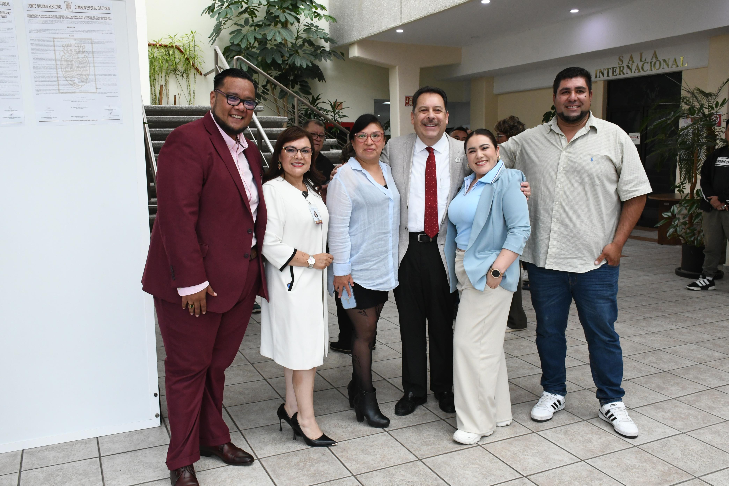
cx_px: 364
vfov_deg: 40.0
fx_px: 668
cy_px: 243
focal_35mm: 33
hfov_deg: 57.2
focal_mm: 22
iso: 2000
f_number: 9
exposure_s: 1/100
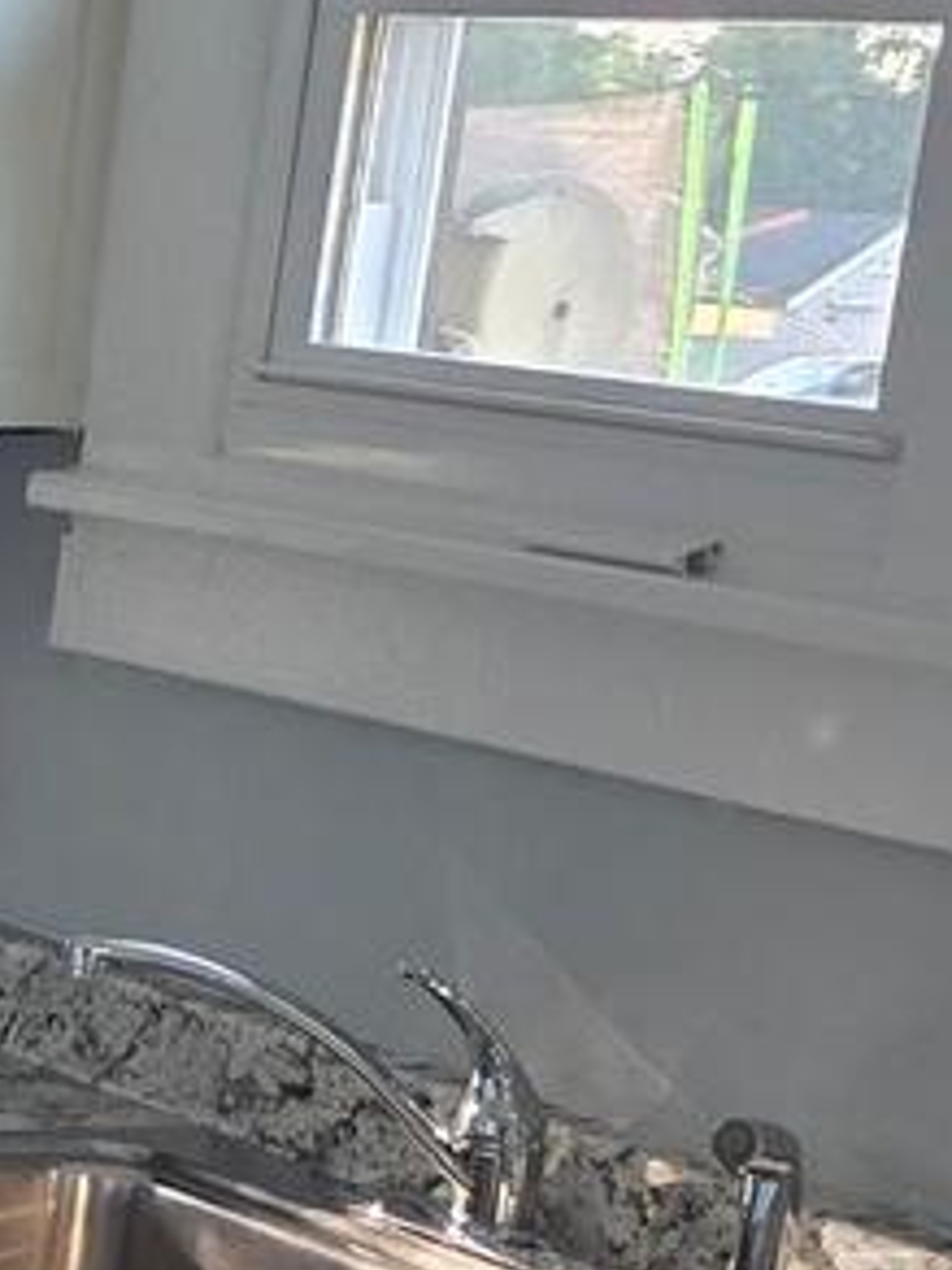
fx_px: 4437
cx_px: -1126
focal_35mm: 121
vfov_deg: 16.1
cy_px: 1113
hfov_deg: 10.9
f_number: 1.7
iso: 200
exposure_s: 1/180
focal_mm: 6.25
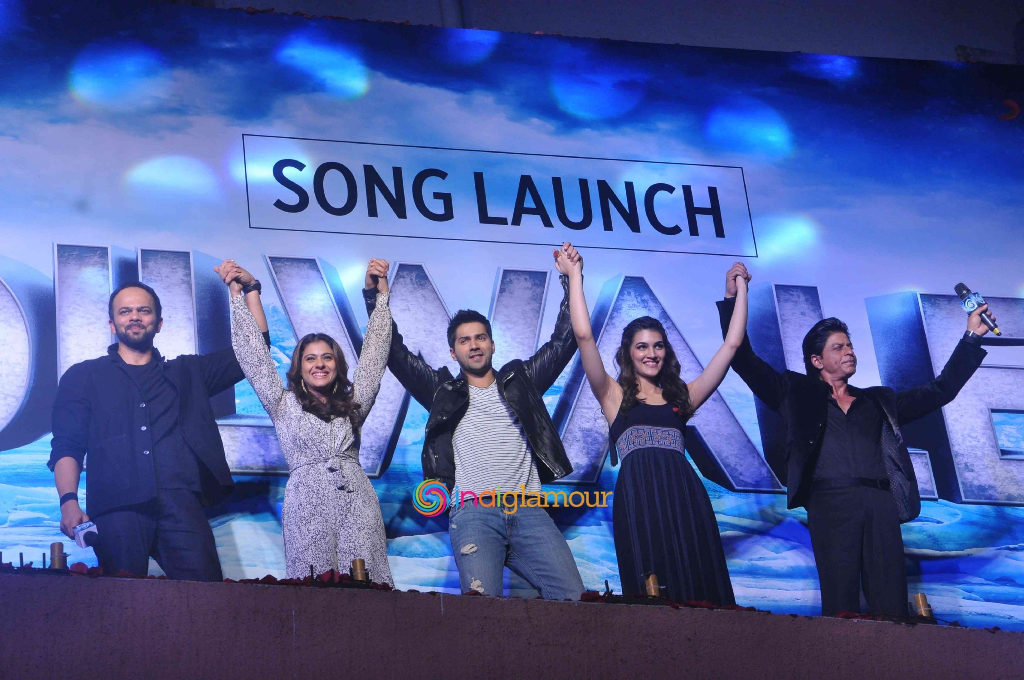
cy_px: 340
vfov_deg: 13.8
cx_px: 512
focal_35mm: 99
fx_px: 2813
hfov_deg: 20.6
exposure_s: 1/125
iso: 1000
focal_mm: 66
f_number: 10
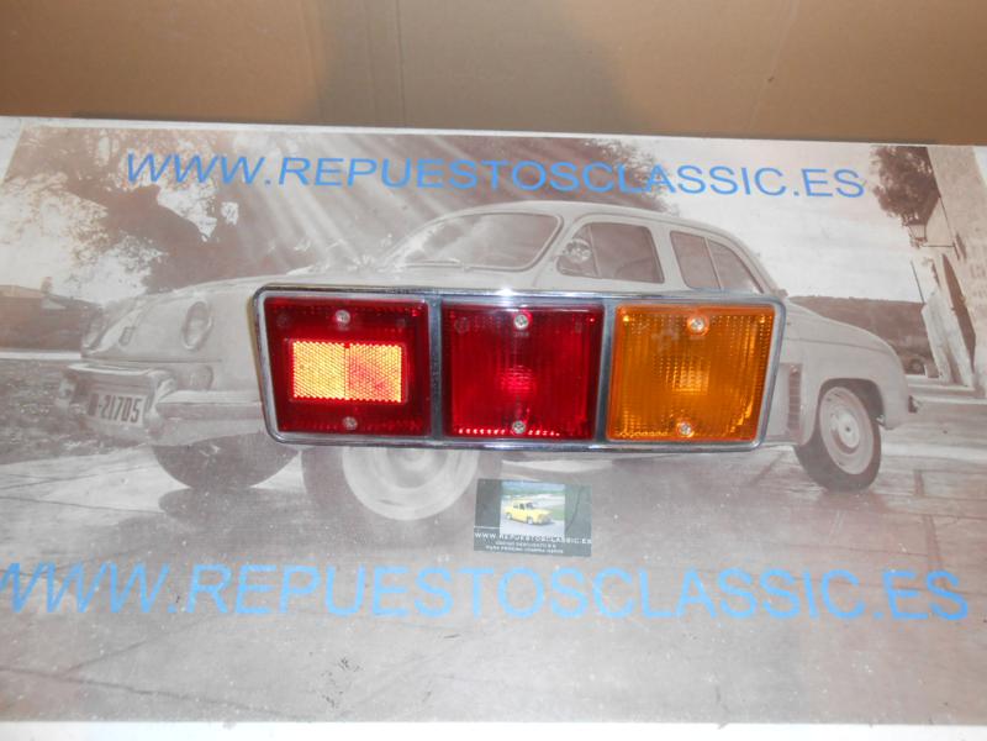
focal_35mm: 26
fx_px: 741
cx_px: 494
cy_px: 370
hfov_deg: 67.3
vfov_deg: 53.1
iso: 200
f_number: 3.5
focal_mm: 4.6
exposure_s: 1/25
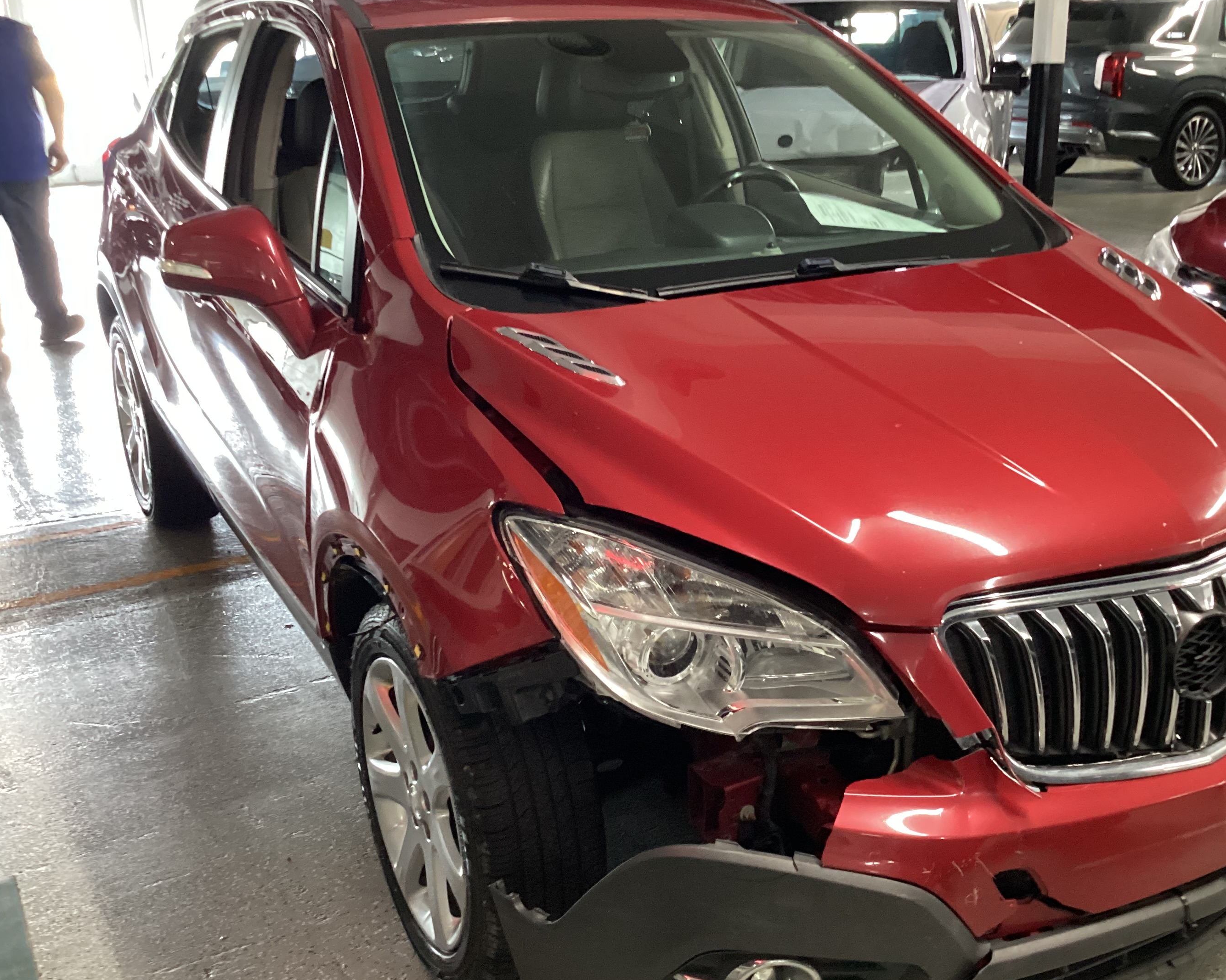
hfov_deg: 48.9
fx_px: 1342
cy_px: 518
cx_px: 712
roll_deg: +0.0
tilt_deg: -20.0
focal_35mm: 37
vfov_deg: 40.1
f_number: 2.4
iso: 400
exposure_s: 1/33
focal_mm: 3.3
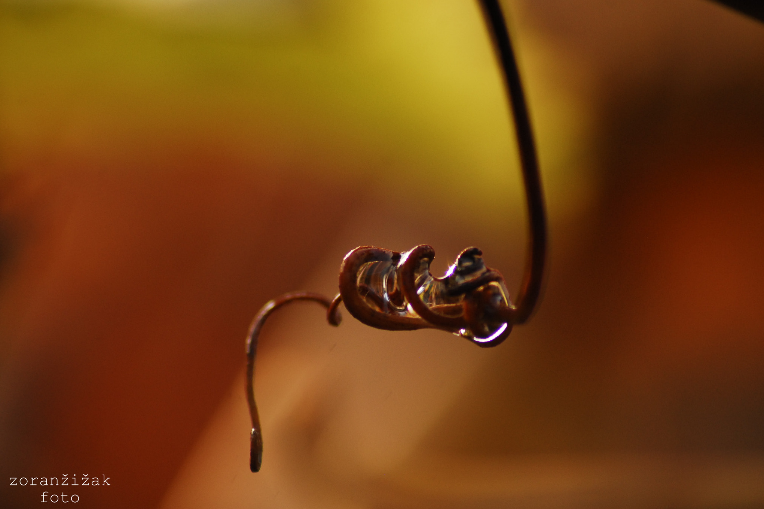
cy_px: 254
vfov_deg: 3.0
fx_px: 9591
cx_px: 381
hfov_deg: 4.6
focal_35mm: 452
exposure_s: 1/200
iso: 400
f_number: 5.6
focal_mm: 300
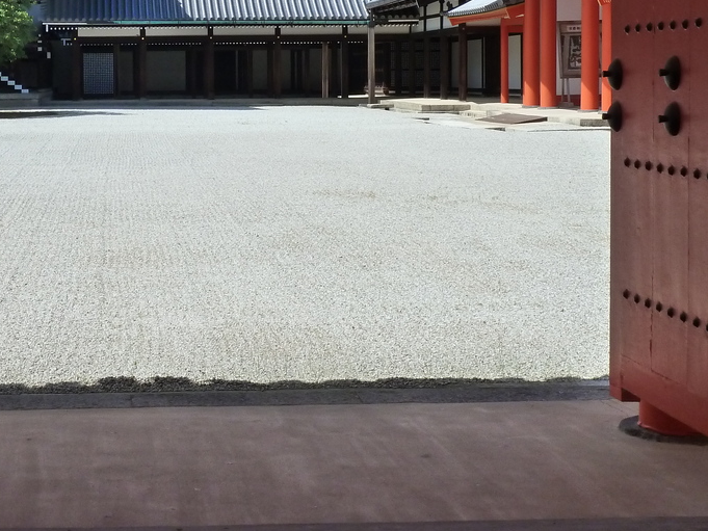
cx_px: 126
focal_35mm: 74
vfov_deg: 19.7
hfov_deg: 25.8
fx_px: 1514
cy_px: 112
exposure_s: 1/500
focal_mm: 6.9
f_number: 5
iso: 200
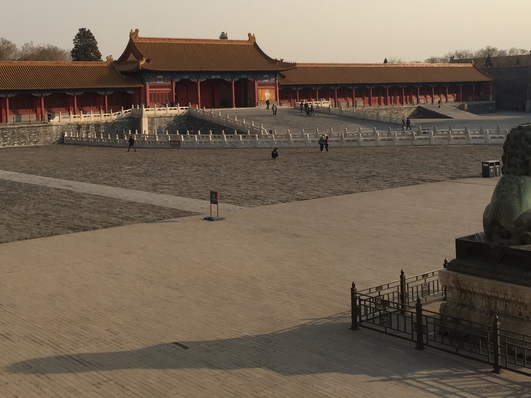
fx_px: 721
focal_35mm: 47
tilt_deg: -0.2
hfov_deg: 40.4
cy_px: 100
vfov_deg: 30.4
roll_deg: +1.6
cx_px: 246
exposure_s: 1/1980
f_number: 2.2
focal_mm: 4.15
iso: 32
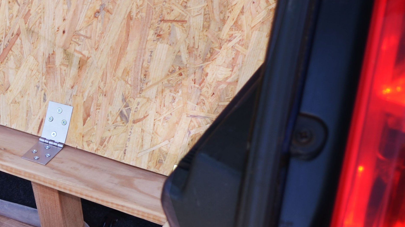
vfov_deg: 15.9
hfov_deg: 25.6
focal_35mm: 74
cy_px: 242
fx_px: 795
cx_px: -85
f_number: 3.5
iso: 100
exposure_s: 1/100
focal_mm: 18
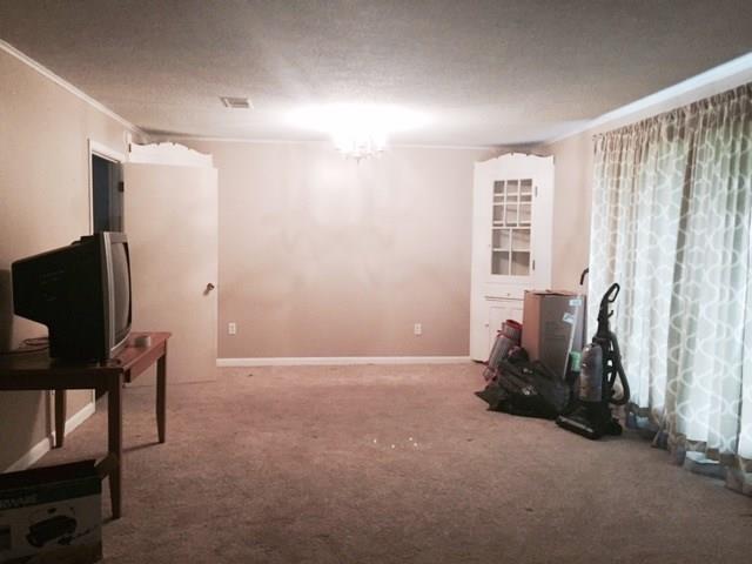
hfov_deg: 61.7
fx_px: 630
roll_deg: -1.2
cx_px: 376
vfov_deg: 48.2
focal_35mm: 29
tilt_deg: -4.3
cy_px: 282
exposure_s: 1/24
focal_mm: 4.15
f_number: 2.2
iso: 250
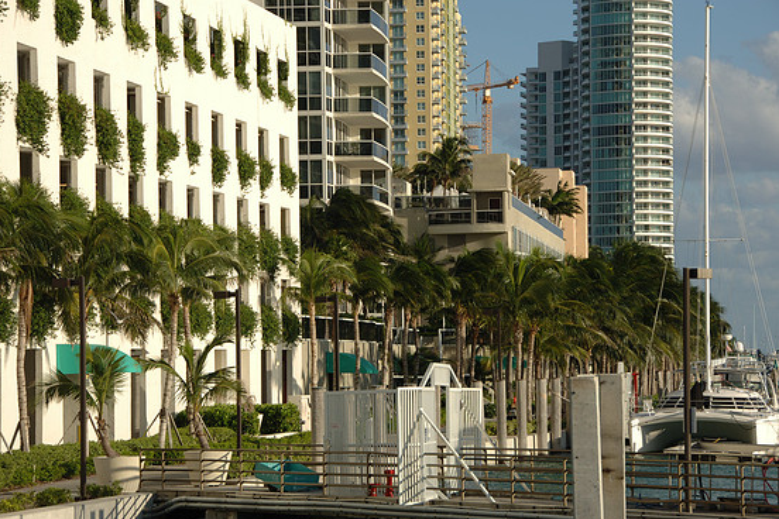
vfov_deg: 10.9
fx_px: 2726
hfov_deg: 16.3
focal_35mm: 126
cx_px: 391
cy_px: 269
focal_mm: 80
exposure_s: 1/320
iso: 100
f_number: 8.5
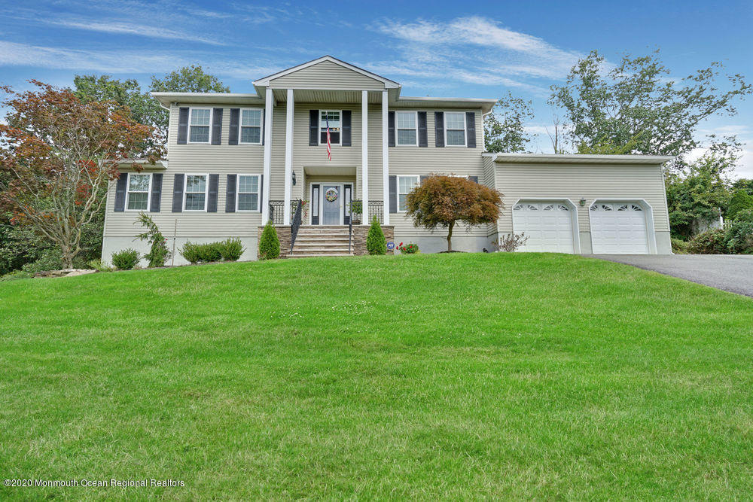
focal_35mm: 16
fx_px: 335
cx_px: 376
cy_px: 251
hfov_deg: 96.7
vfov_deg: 73.8
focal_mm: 16
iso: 100
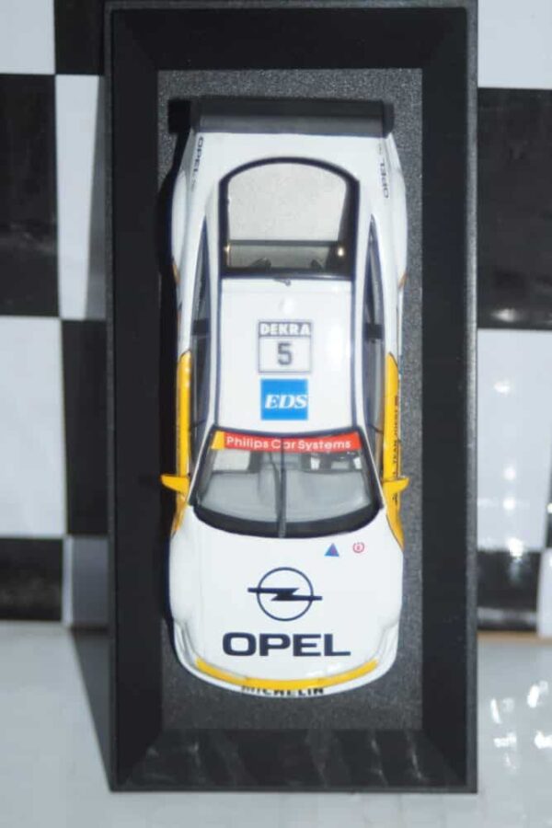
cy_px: 414
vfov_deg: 22.6
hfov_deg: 15.2
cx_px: 276
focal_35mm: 90
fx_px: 2070
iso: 200
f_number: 5.6
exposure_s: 1/80
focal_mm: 60
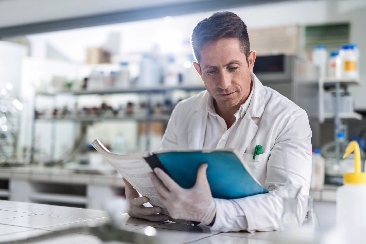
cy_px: 122
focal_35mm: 50
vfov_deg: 27.0
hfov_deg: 39.6
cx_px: 183
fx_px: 508
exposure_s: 1/100
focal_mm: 50
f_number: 1.4
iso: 64
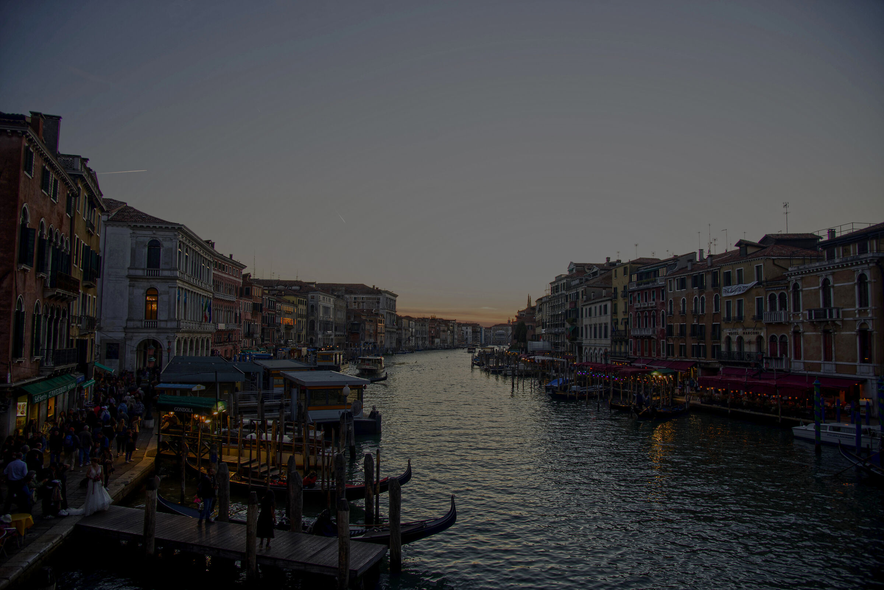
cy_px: 295
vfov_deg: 53.2
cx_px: 442
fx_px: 590
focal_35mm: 24
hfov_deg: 73.7
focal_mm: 24
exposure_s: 1/30
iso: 100
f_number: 5
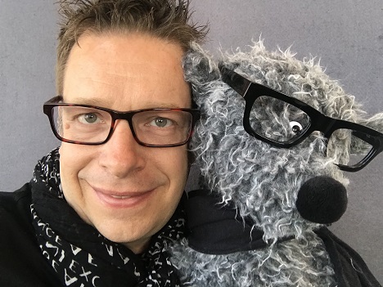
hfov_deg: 56.8
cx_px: 192
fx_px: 354
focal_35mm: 32
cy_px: 144
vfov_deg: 44.2
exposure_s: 1/33
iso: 50
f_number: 2.2
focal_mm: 2.87
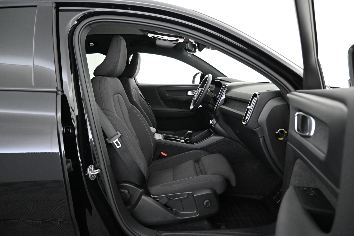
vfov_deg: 53.1
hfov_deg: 73.7
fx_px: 236
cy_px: 118
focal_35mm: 24
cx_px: 177
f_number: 3.5
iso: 4000
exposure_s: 1/50
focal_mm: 16
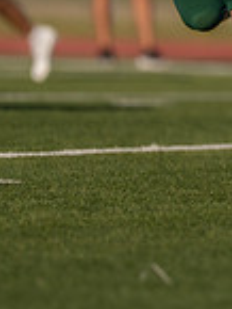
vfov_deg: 2.0
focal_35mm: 1007
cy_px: -31
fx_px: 8985
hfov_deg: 1.5
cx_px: 445
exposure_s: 1/6400
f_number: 2.8
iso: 250
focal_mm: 200
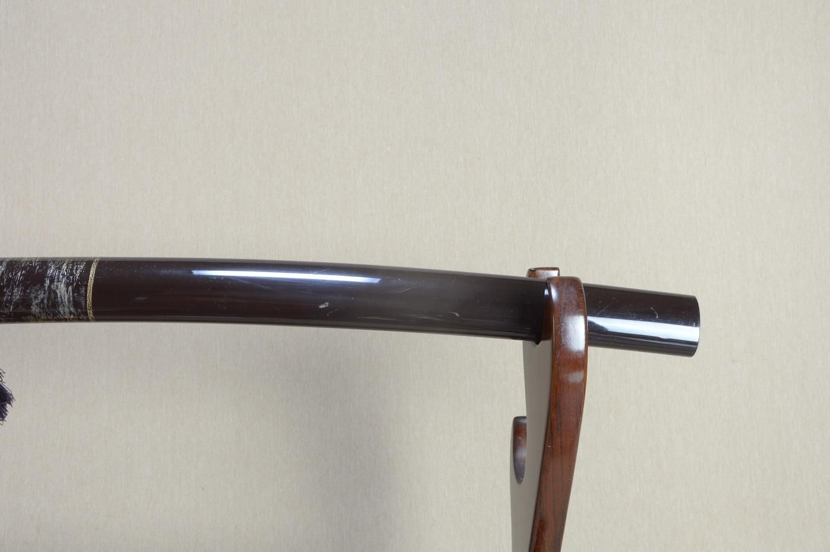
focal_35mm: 30
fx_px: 691
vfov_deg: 43.5
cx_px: 415
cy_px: 276
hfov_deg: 62.0
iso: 400
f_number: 11
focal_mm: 20
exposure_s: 1/1.6
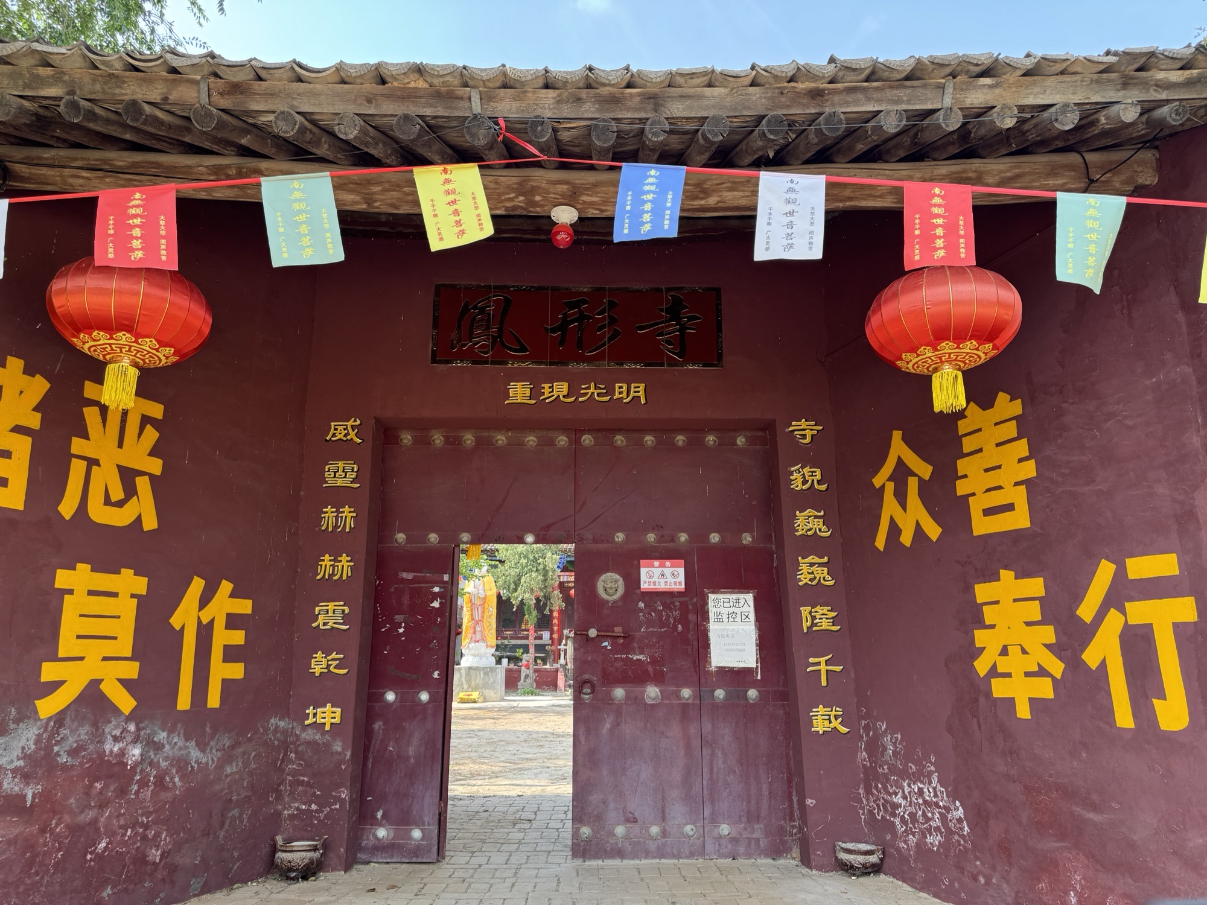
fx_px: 837
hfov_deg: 71.6
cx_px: 604
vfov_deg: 56.8
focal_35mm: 24
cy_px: 452
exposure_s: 1/370
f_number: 1.78
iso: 80
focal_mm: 6.76
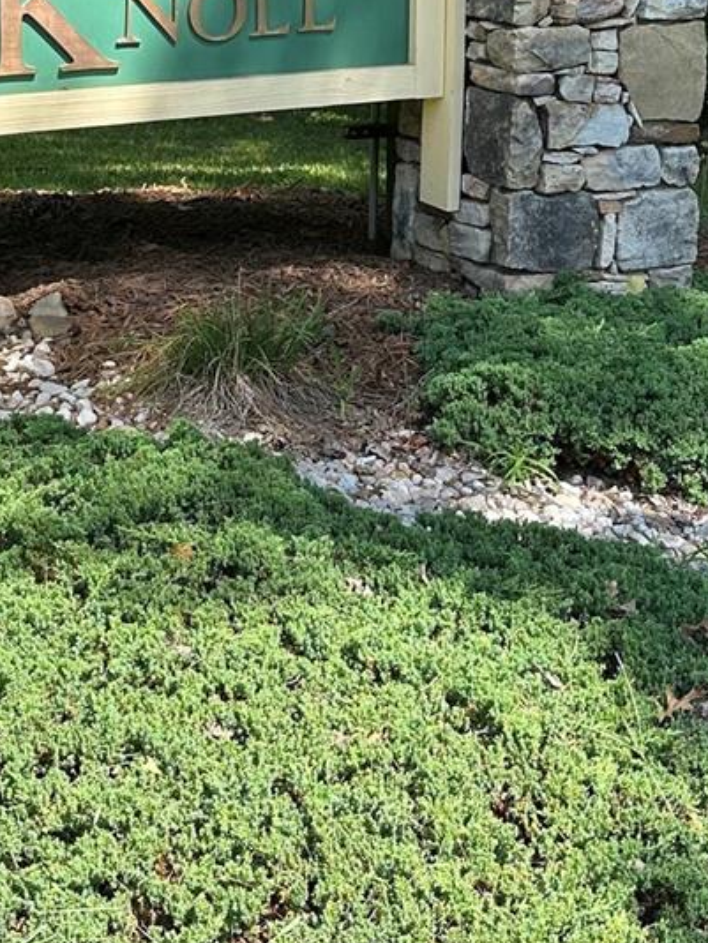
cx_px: 249
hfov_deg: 21.3
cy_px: -23
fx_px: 1880
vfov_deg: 26.5
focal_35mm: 69
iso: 80
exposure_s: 1/1357
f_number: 1.78
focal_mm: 6.86
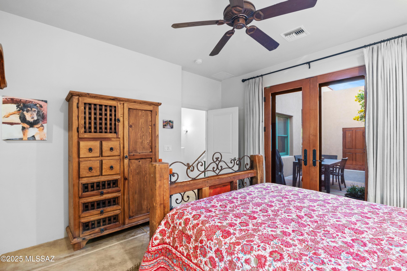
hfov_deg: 96.8
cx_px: 204
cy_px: 136
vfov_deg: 73.7
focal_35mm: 16
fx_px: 181
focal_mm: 16
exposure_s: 1.6
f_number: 22
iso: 800
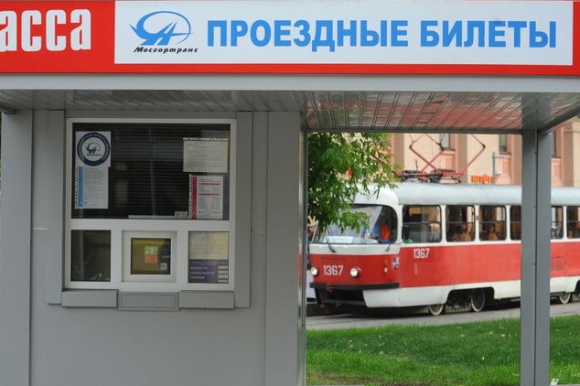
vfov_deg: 14.4
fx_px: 1530
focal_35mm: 95
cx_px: 274
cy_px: 202
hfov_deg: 21.5
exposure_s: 1/800
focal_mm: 86
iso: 800
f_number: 7.1
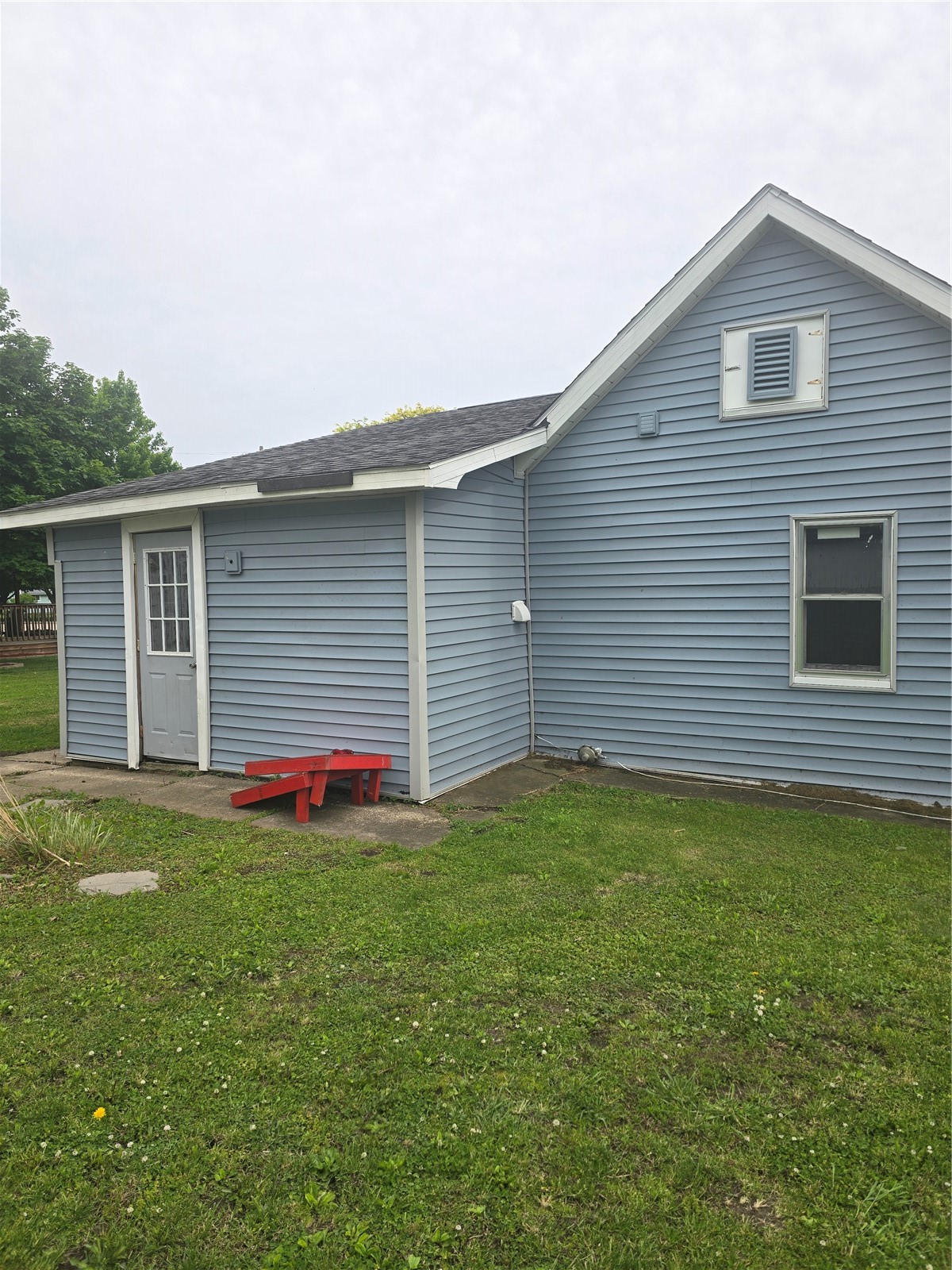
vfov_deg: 73.9
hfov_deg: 58.9
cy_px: 635
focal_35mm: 23
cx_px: 476
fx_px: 843
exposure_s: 1/374
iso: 12
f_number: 1.7
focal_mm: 6.3
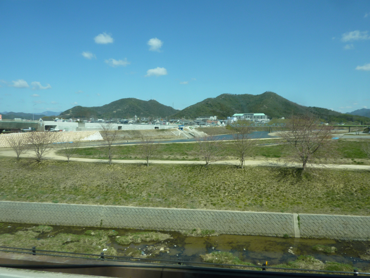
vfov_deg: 54.9
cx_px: 185
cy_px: 139
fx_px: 267
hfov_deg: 69.4
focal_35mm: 25
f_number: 4
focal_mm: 4.1
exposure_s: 1/500
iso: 80
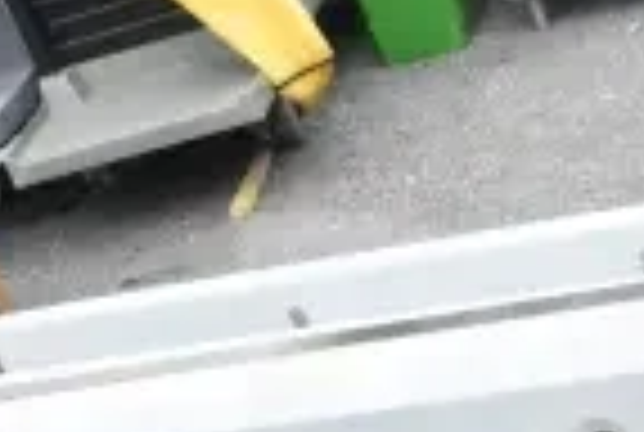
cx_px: 630
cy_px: 569
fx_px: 2061
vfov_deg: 11.6
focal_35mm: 115
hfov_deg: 17.4
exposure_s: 1/400
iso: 1600
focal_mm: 18
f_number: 10
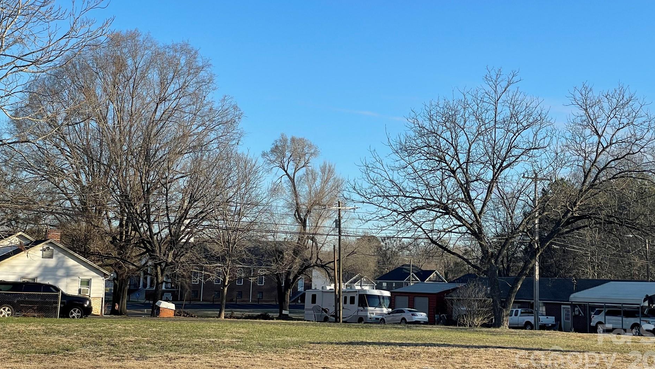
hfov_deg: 33.8
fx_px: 1077
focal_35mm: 62
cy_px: 121
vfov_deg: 19.4
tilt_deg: +10.2
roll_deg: -1.7
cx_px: 355
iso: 25
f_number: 2
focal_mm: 6
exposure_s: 1/959
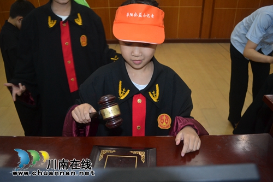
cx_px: 136
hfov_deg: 67.4
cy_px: 91
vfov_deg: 47.9
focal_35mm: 27
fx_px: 205
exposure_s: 1/60
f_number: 3.5
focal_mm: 18
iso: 1250
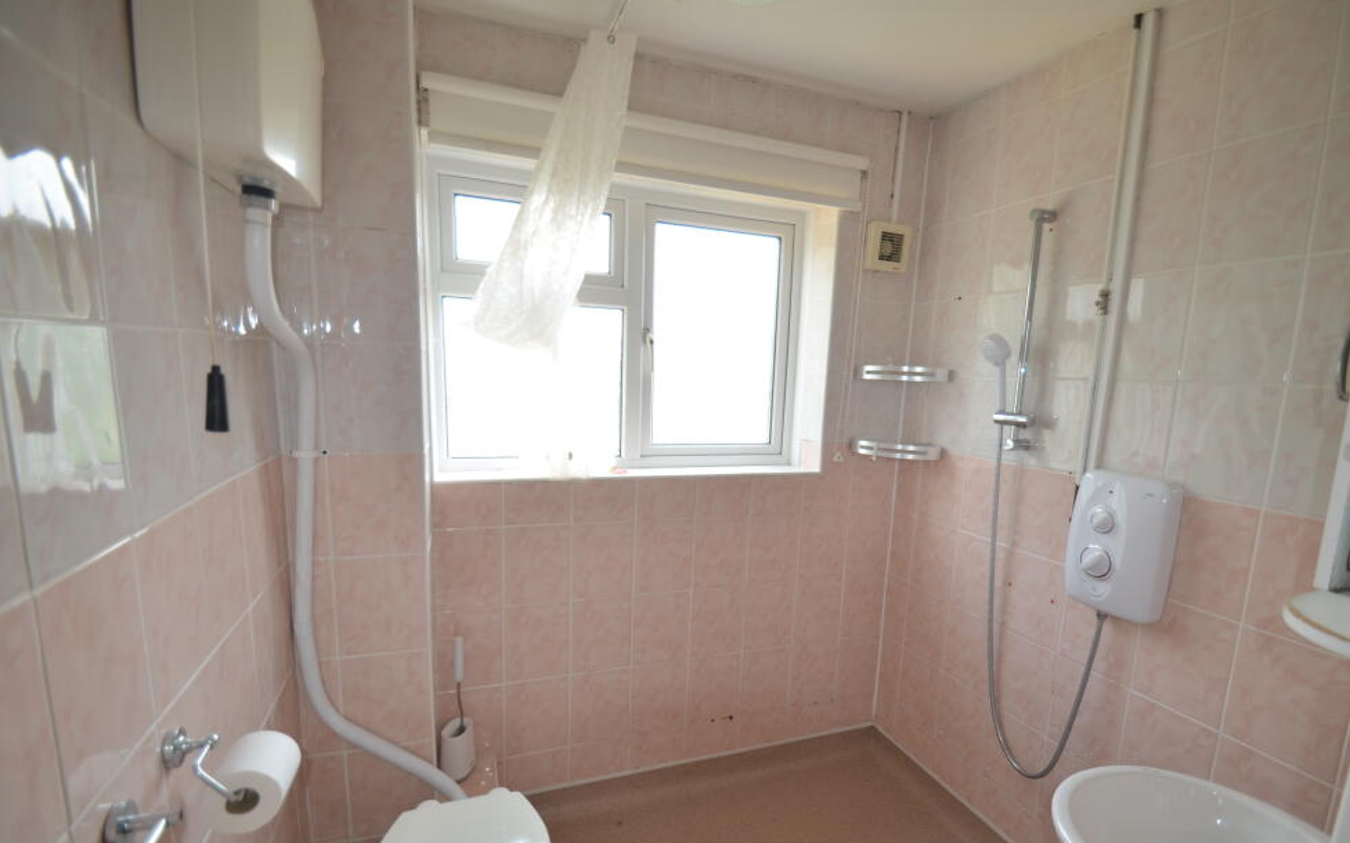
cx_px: 674
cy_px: 452
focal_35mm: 16
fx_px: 589
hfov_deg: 97.8
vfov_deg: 71.2
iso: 250
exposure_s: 1/125
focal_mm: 10
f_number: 3.5
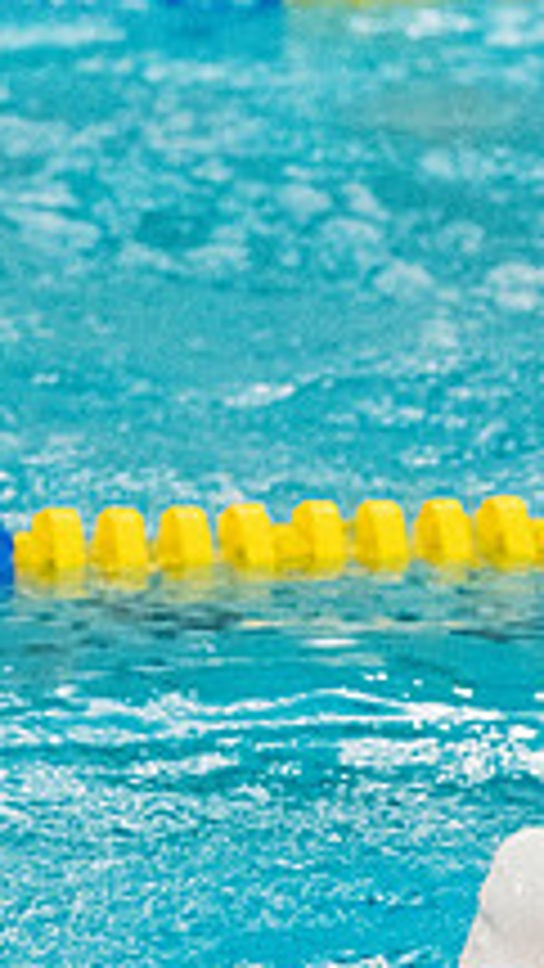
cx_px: 602
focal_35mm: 550
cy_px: 815
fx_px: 14099
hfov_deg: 2.2
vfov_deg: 3.9
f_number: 4.5
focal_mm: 130
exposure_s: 1/1250
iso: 8000
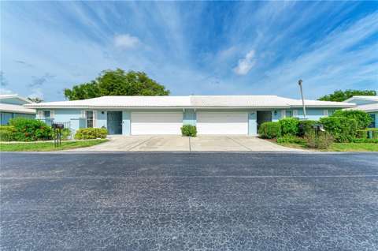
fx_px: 136
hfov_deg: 108.4
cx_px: 189
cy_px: 126
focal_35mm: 13
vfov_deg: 85.2
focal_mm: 13
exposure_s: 1/4000
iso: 400
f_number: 9
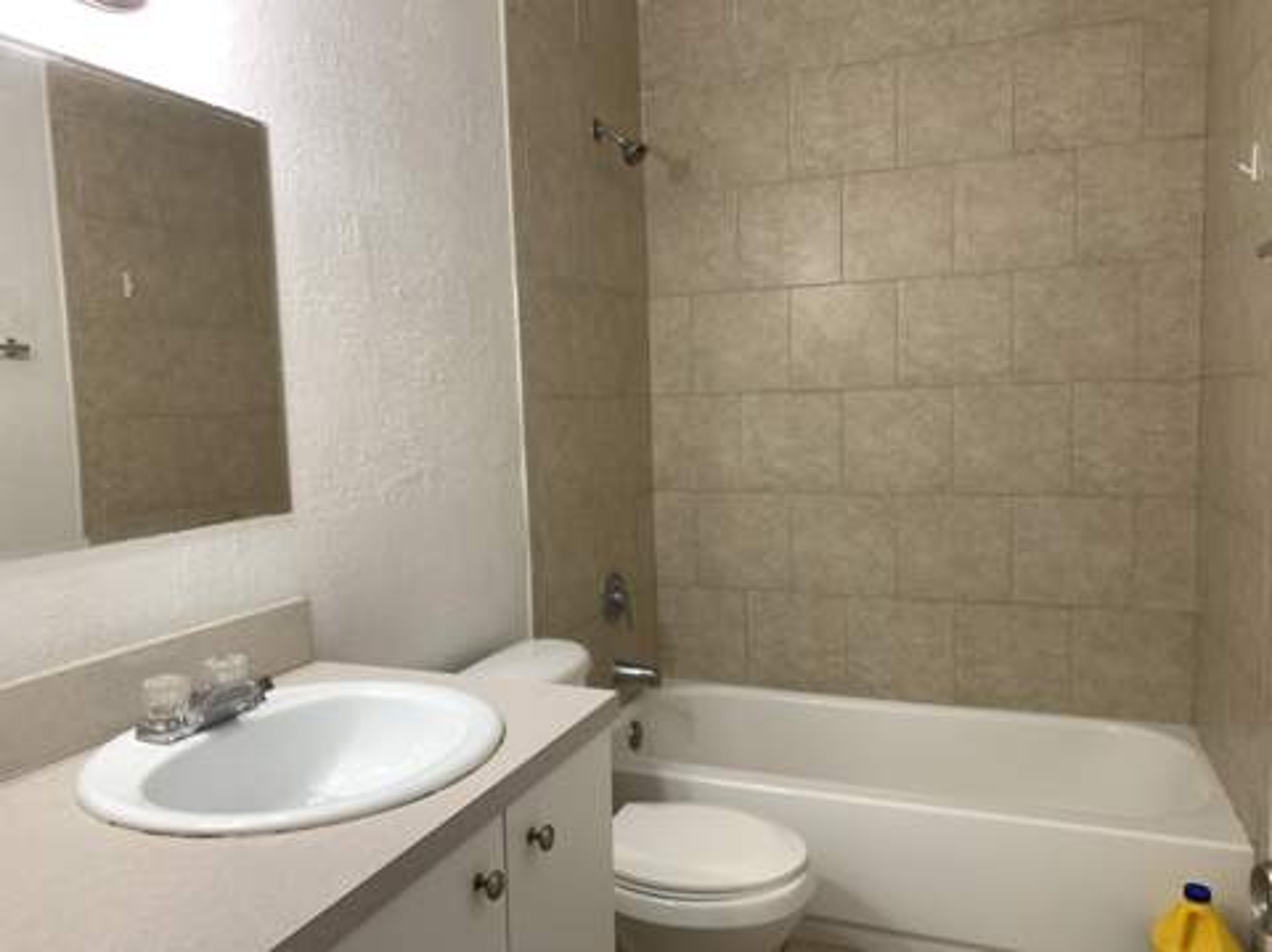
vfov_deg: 53.0
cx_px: 636
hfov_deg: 67.4
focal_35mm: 26
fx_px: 954
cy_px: 476
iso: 100
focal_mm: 4.25
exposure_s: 1/60
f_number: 1.8
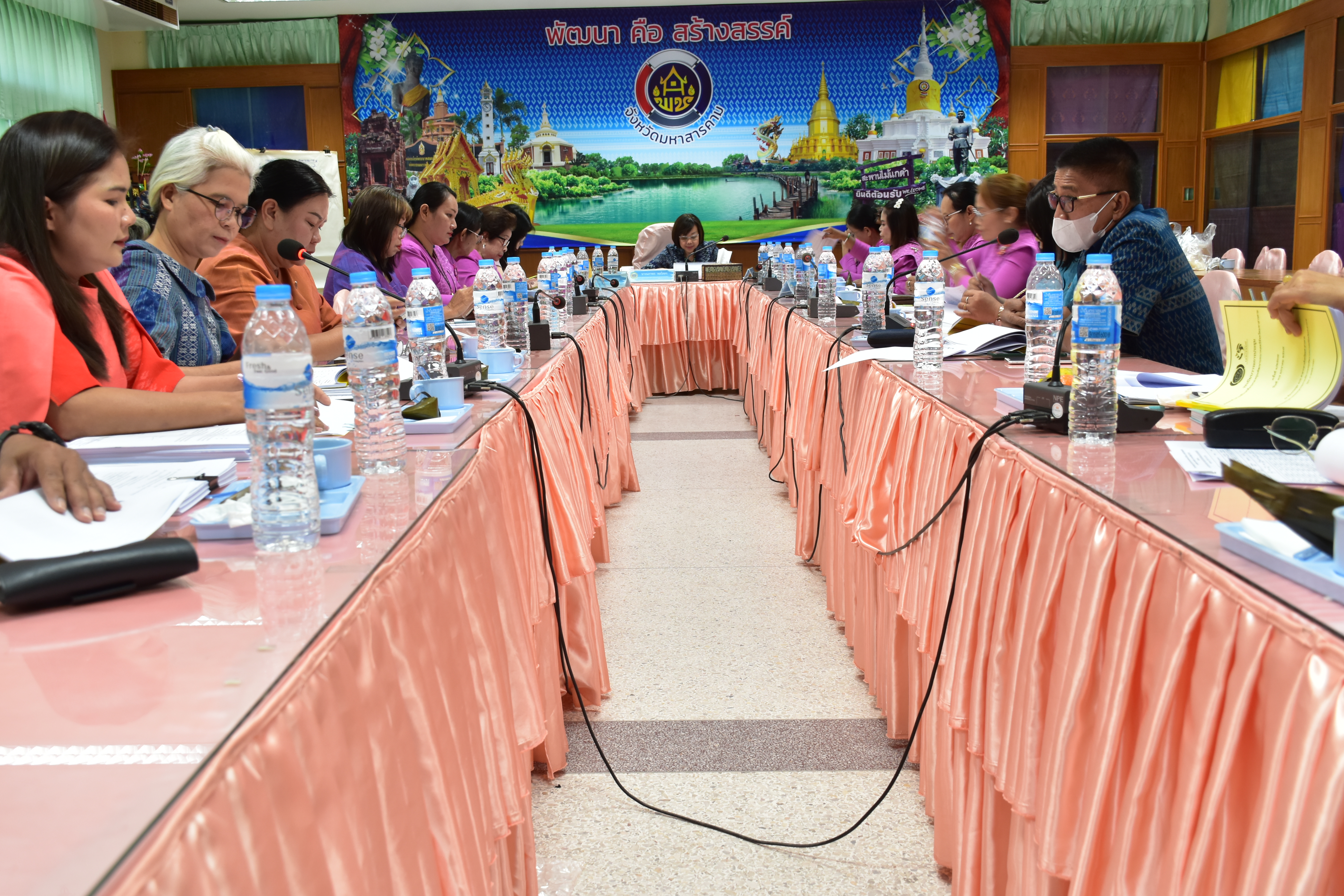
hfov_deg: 53.1
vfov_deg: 36.9
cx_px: 672
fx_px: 1344
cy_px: 448
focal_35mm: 36
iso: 560
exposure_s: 1/15
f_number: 6.3
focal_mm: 24
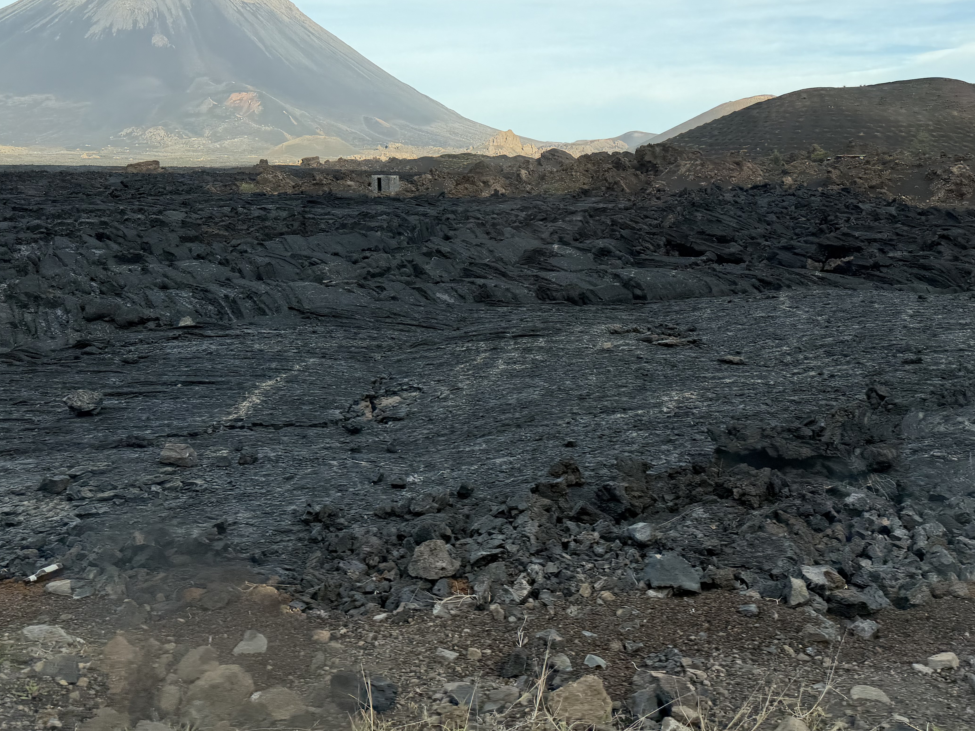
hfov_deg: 55.3
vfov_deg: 42.6
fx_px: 930
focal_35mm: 33
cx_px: 521
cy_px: 274
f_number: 1.78
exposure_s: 1/1618
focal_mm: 6.76
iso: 80
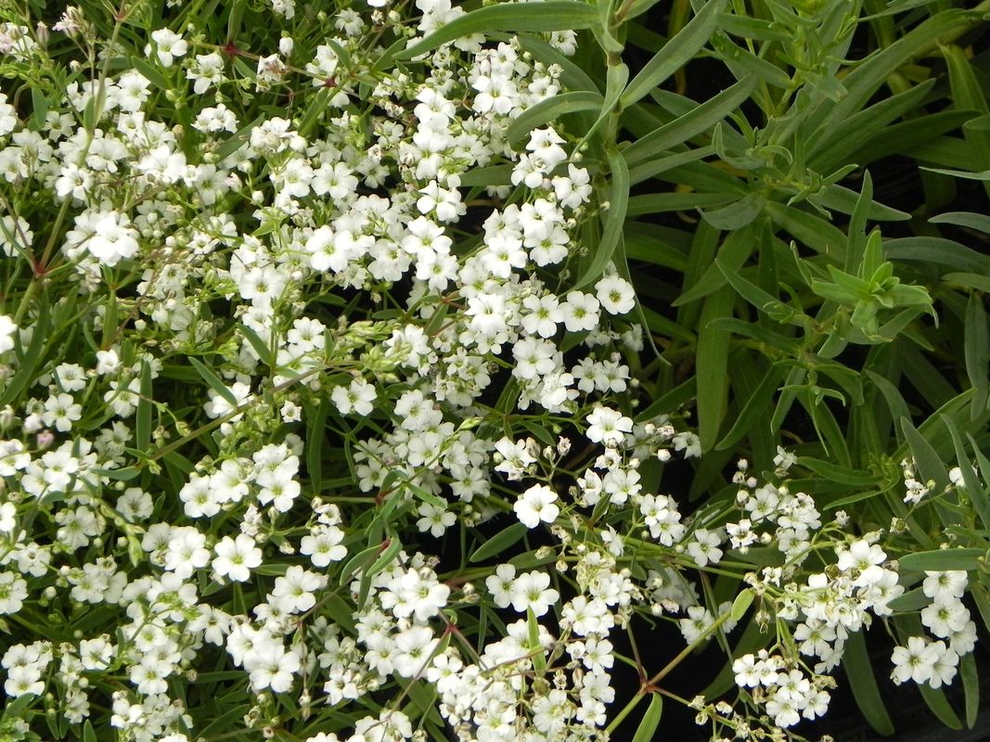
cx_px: 495
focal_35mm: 144
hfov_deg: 13.7
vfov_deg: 10.3
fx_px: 4118
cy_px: 371
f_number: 5
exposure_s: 1/200
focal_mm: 25.7
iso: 160
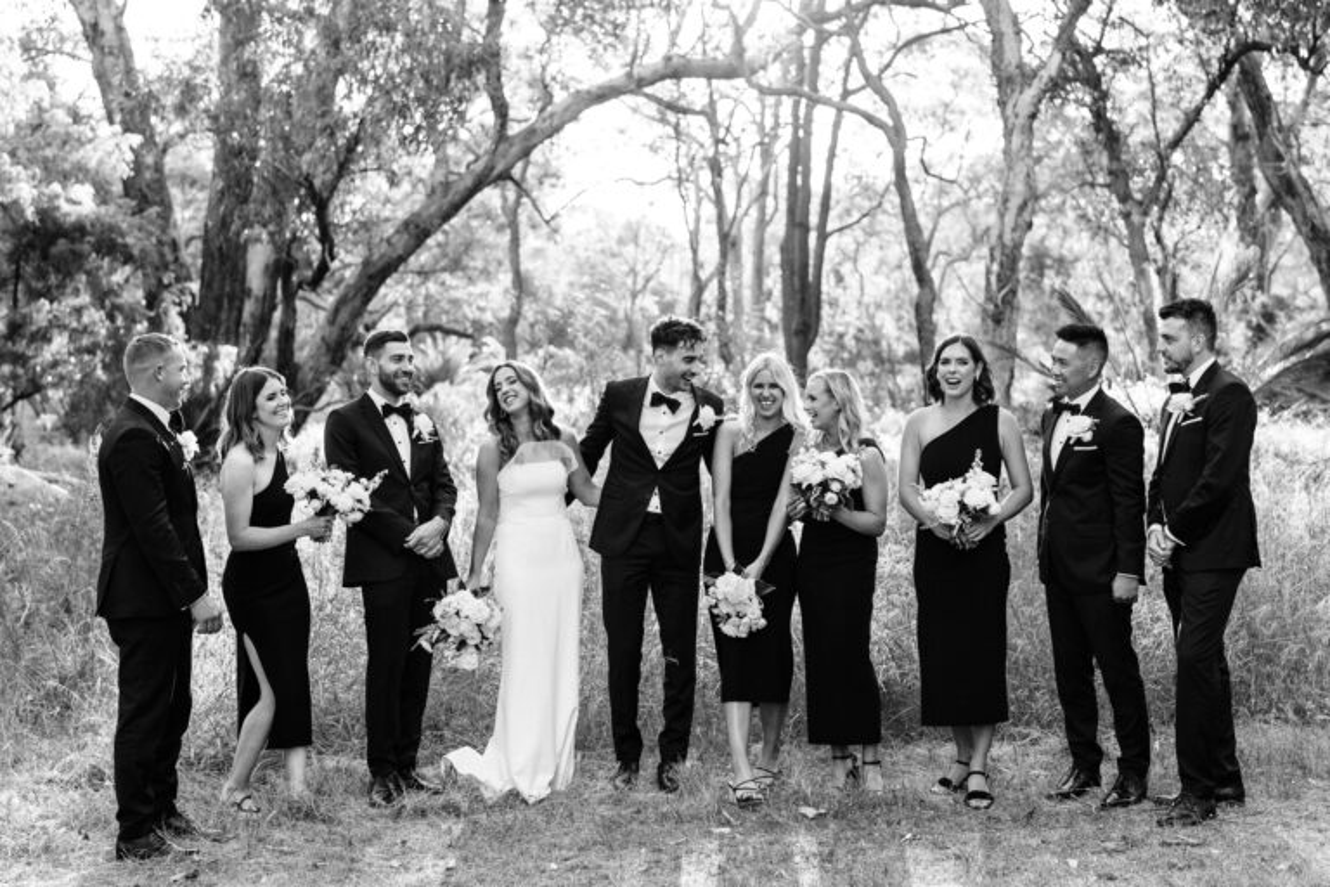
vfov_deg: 27.0
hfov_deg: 39.6
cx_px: 665
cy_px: 444
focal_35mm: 50
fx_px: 1847
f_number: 2.2
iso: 320
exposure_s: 1/400
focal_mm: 50
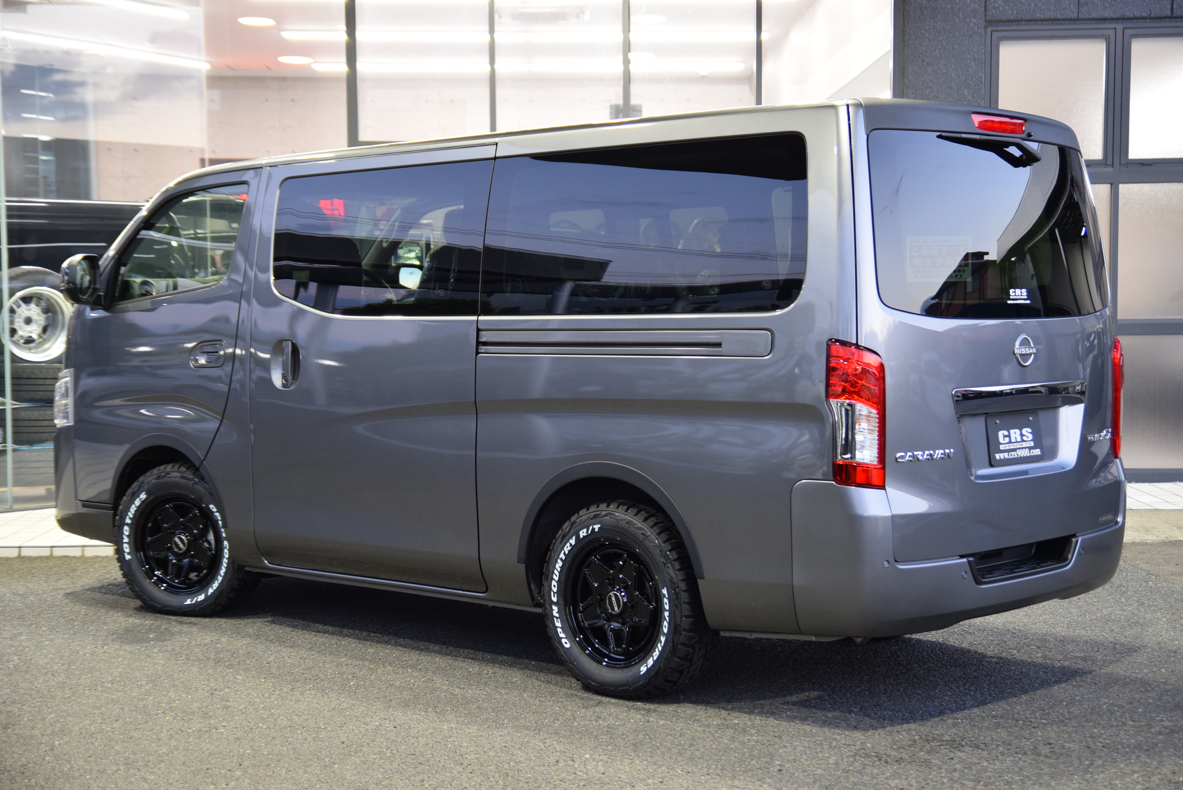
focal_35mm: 57
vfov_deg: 23.8
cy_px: 395
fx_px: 1874
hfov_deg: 35.0
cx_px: 592
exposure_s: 1/60
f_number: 4
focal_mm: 38
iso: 640
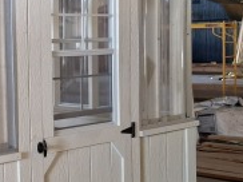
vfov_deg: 18.1
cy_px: 67
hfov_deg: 22.2
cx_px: -52
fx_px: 568
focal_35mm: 81
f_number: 1.8
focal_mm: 5.54
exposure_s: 1/60
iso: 200
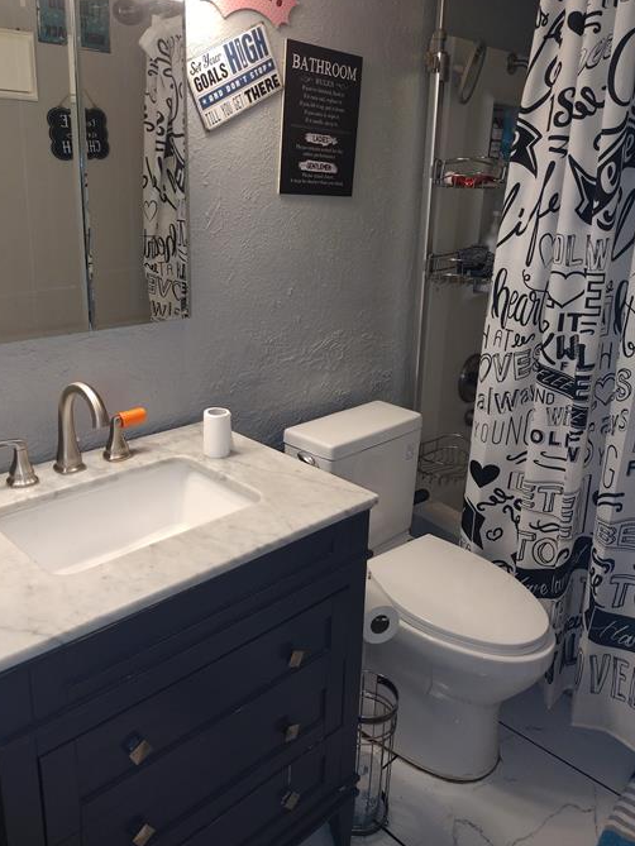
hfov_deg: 45.5
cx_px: 311
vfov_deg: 58.3
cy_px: 391
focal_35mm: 31
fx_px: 758
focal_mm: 4.71
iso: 159
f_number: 1.7
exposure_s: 1/60
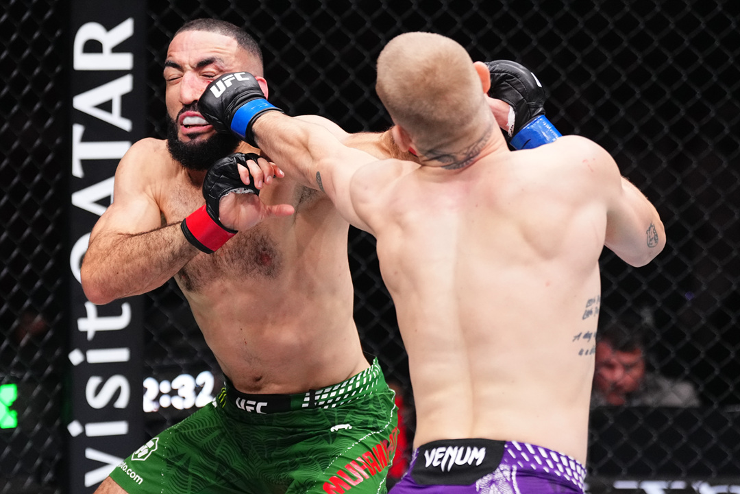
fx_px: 2220
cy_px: 247
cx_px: 370
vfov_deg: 12.7
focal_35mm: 108
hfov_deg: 18.9
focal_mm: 108
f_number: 2.8
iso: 3200
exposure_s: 1/1250
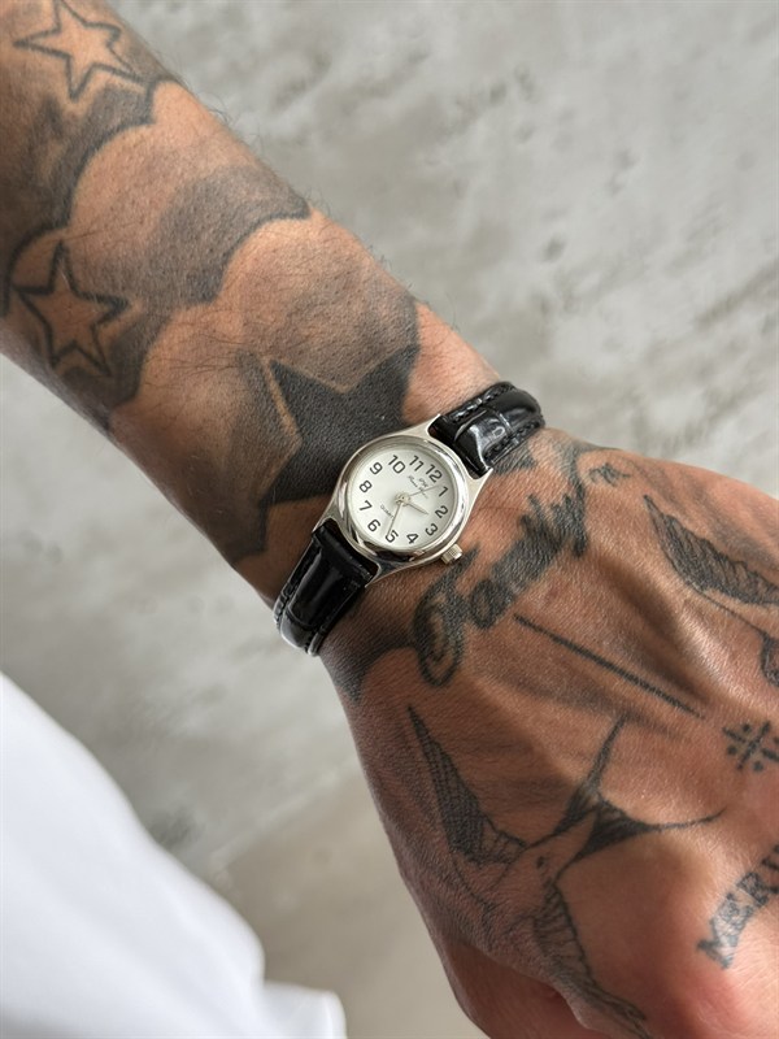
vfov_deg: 39.7
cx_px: 390
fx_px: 1440
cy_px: 520
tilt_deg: -54.0
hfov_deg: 30.3
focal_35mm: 48
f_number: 1.78
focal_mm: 6.76
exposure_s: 1/60
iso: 160
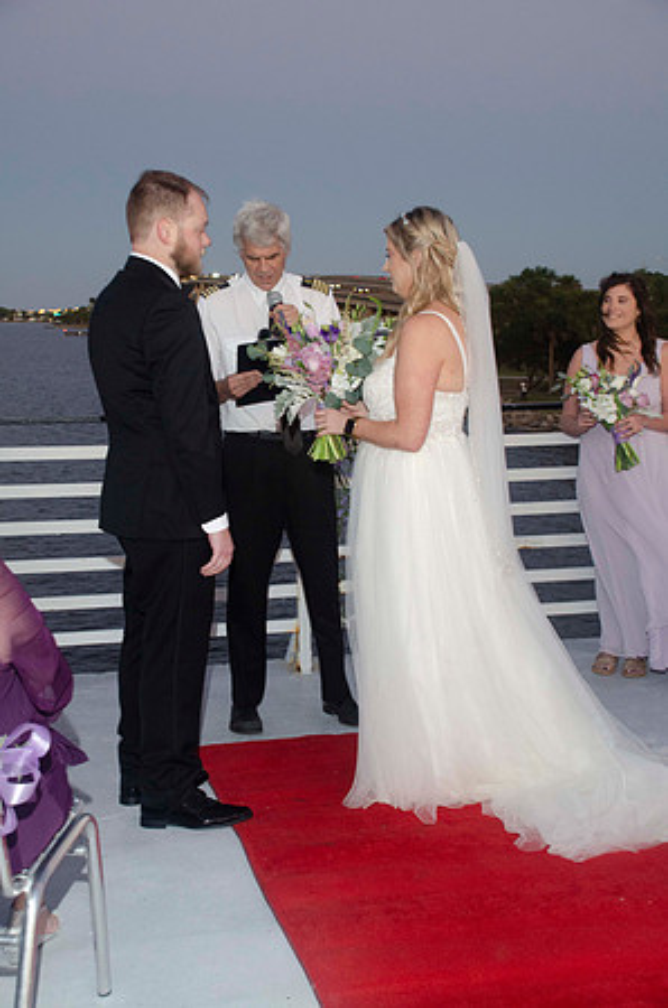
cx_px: 334
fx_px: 1300
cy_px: 504
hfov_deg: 28.8
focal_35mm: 46
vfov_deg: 42.4
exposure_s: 1/30
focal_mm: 31
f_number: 5.6
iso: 800
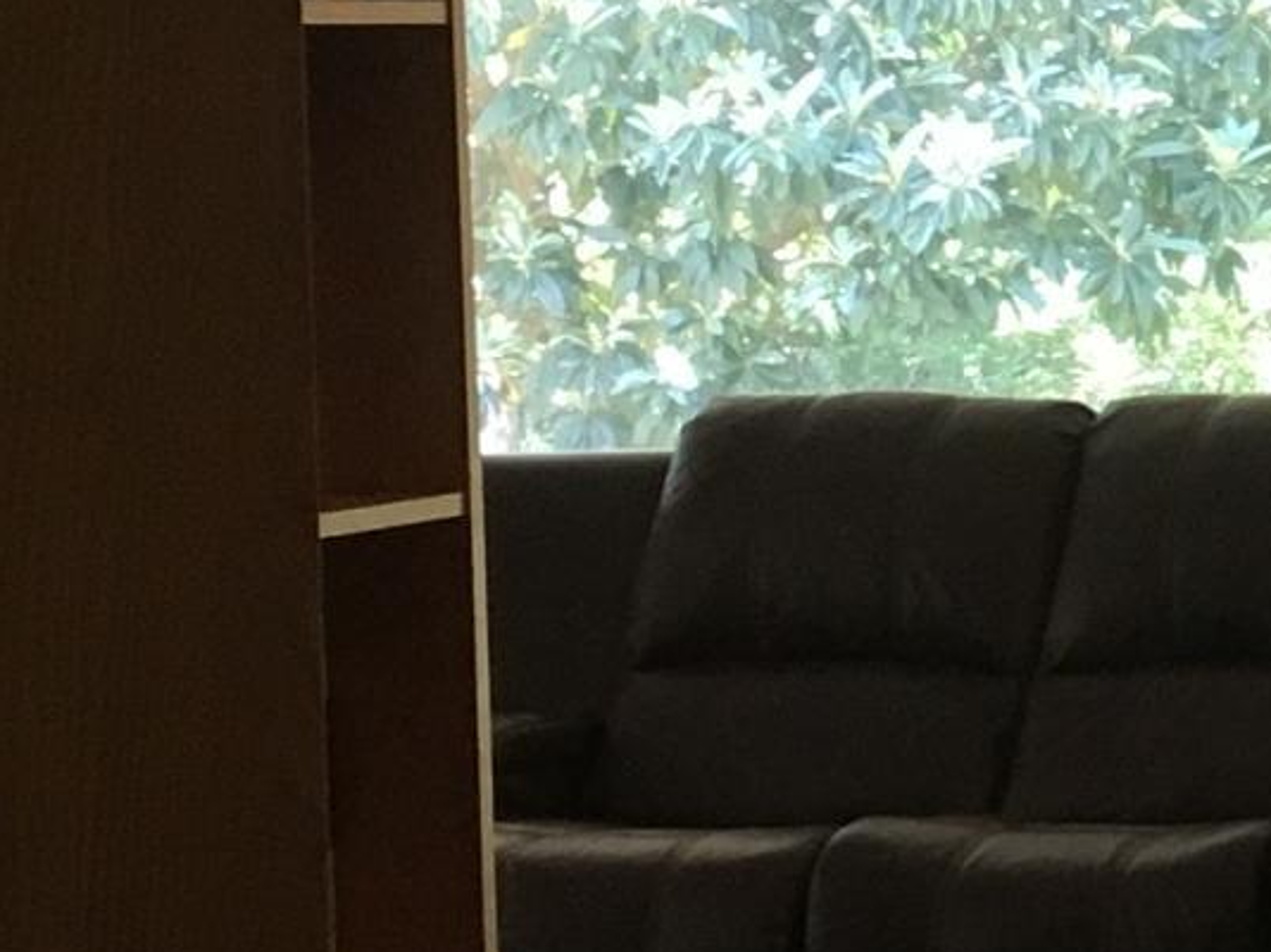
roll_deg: +0.9
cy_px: 350
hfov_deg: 11.0
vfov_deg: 9.1
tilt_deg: -0.3
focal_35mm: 163
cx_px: 2611
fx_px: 5982
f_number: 2.2
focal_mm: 4.15
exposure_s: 1/30
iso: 40
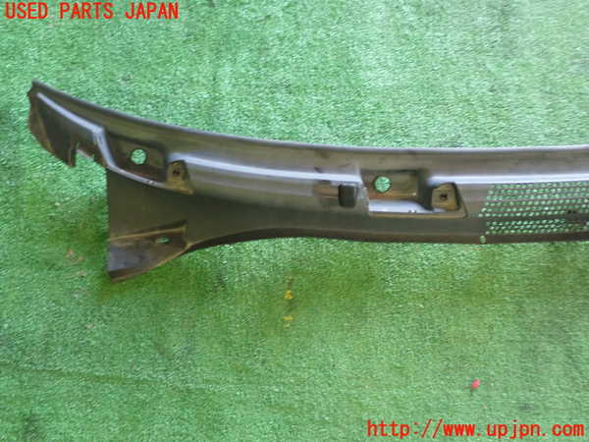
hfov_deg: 45.8
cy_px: 221
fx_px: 698
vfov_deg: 35.1
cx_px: 294
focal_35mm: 41
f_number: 2.8
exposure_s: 1/30
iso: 800
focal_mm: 7.31
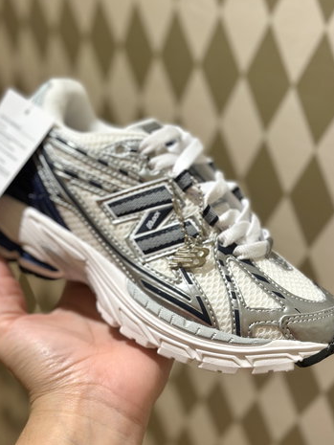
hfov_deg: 26.6
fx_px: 707
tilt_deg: -28.0
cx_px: 165
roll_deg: +2.0
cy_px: 204
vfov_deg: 34.9
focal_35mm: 55
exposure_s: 1/50
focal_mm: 6.86
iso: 64
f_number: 1.78
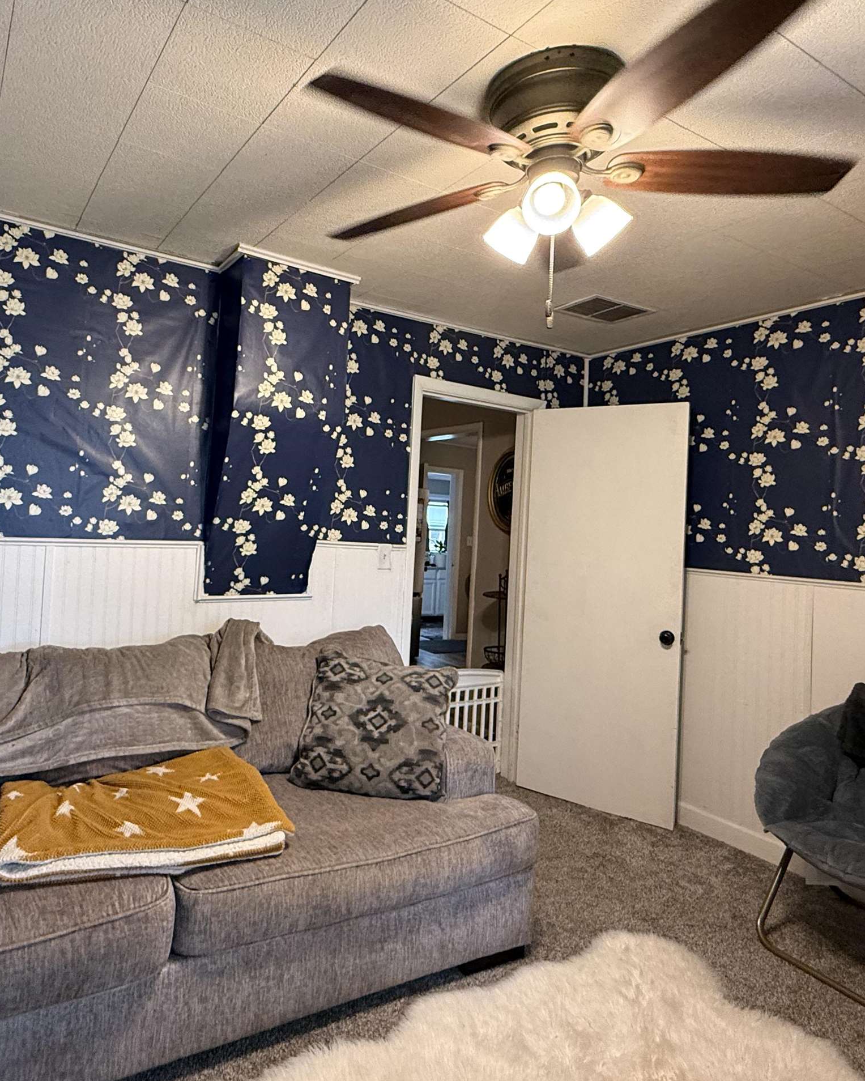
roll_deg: -3.1
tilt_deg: +2.8
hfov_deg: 62.5
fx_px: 704
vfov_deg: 74.9
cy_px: 496
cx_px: 340
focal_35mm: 22
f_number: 2.2
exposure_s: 1/60
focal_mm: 2.22
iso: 400
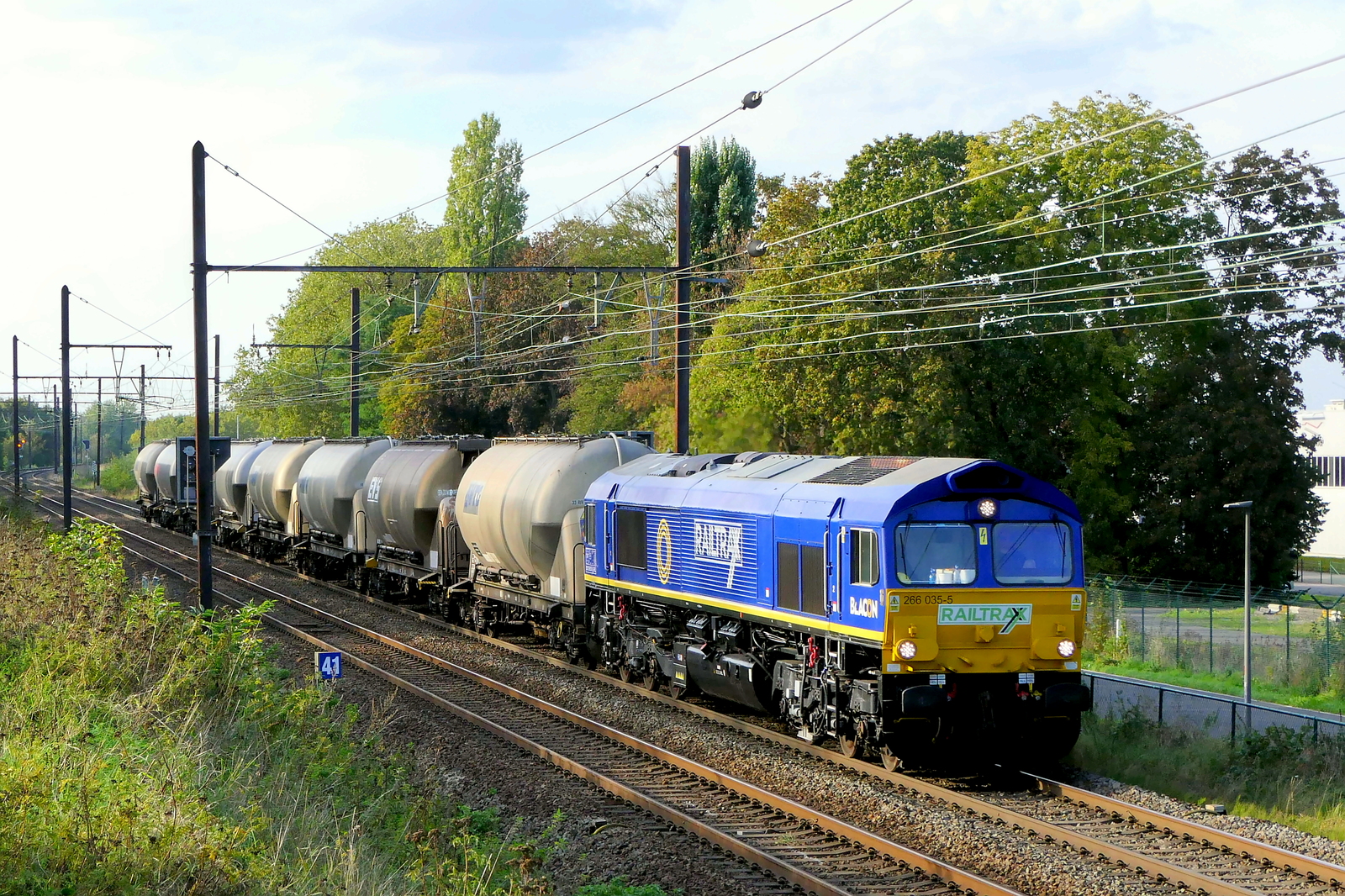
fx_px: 2615
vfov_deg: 19.4
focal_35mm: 70
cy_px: 448
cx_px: 672
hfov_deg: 28.8
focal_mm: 25.8
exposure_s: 1/800
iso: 800
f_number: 5.6
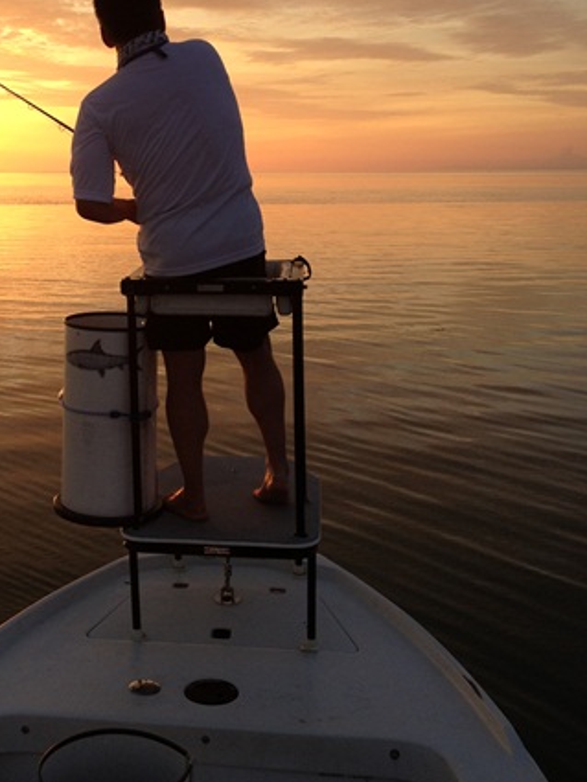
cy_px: 291
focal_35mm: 51
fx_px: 1153
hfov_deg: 28.2
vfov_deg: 37.2
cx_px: 163
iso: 64
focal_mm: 4.28
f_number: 2.4
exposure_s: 1/221
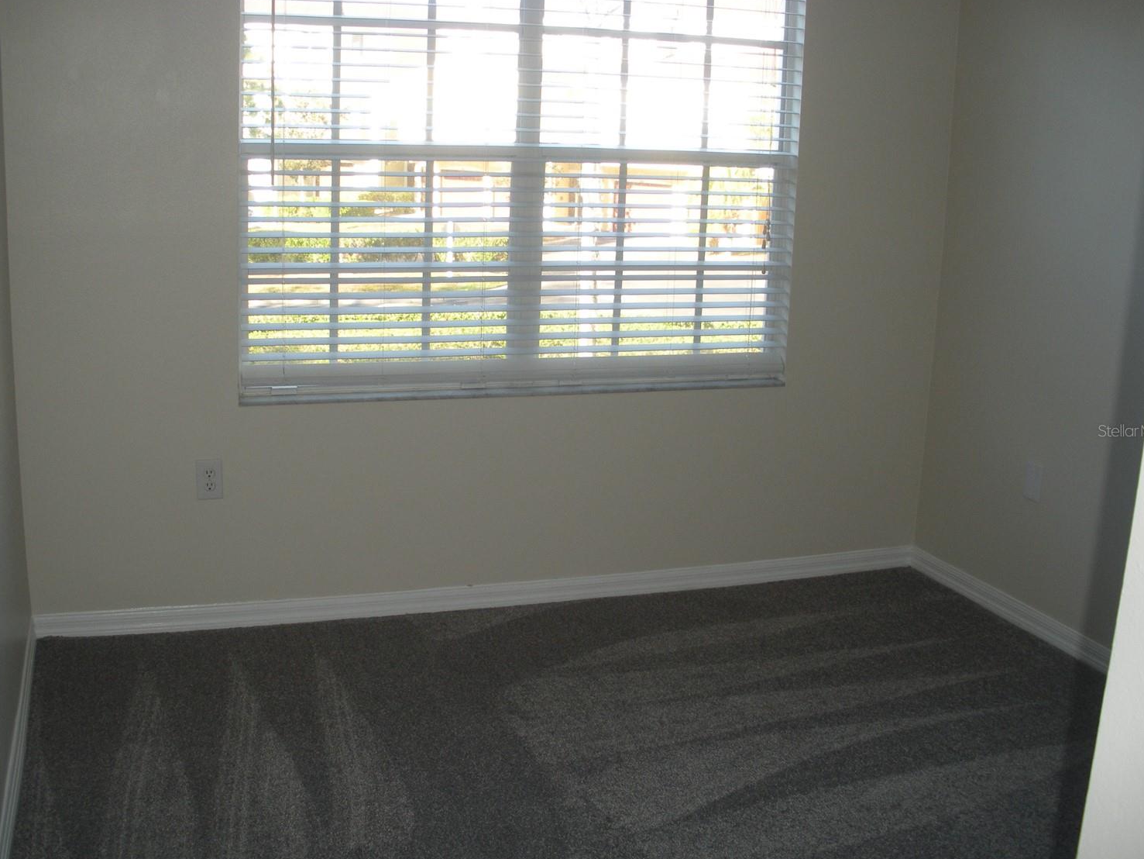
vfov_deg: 36.8
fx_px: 1289
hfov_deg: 47.9
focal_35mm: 39
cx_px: 551
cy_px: 430
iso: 97
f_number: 3.5
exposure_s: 1/62
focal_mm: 6.3
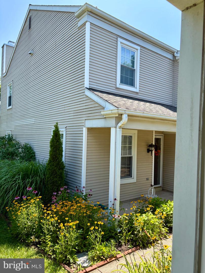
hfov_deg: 53.1
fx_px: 205
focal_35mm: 26
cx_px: 102
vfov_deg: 67.3
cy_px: 136
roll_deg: -1.4
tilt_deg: +1.4
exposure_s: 1/1517
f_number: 1.6
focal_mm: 5.96
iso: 64
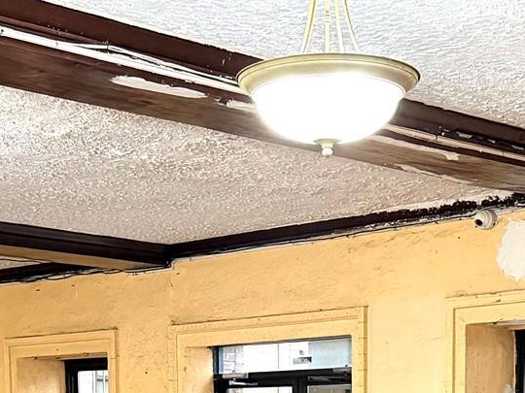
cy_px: 569
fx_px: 1380
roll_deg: +0.8
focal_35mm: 91
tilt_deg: -5.4
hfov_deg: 21.5
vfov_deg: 15.2
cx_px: 281
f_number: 1.78
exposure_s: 1/60
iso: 320
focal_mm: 6.76
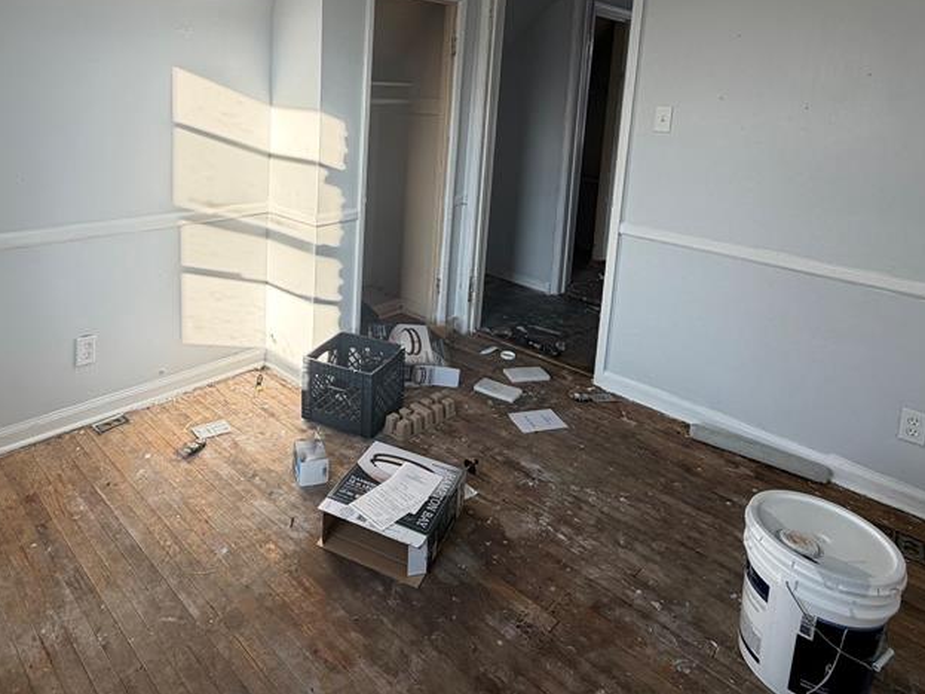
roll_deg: -0.5
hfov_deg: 73.2
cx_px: 373
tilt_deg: -6.0
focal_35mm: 23
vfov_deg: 56.0
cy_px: 172
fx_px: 614
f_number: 2.2
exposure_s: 1/121
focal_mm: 2.22
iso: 50
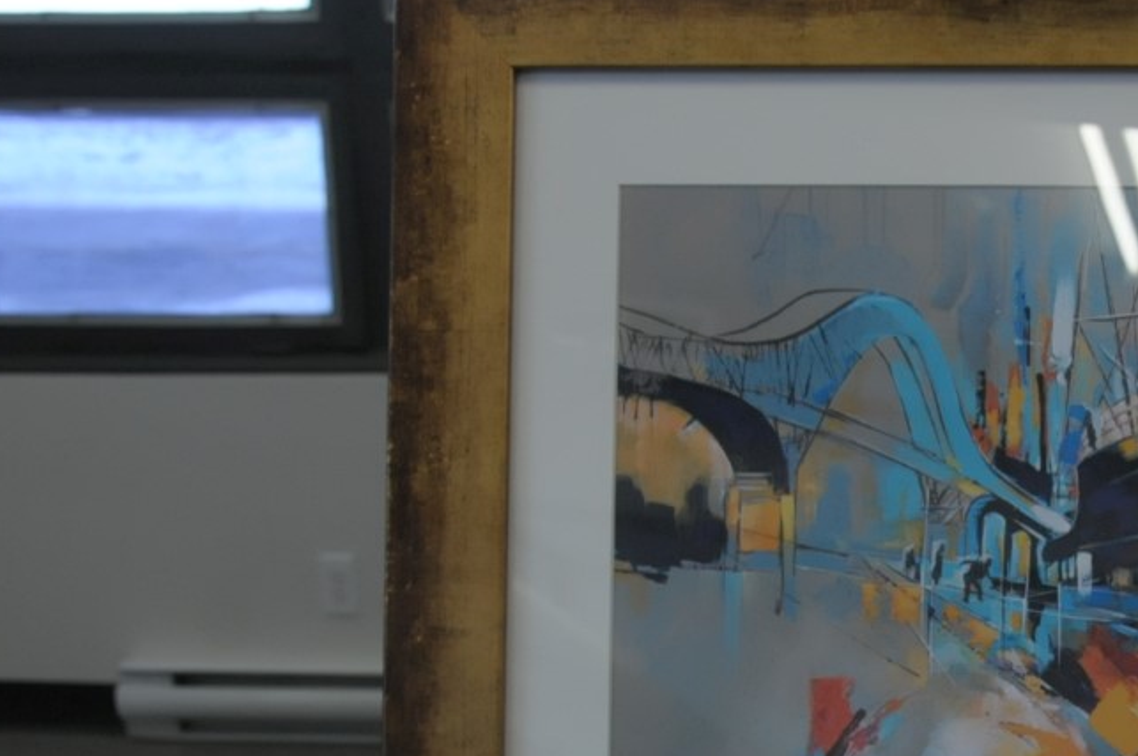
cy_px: 655
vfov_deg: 14.9
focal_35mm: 91
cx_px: 1134
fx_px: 2873
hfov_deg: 21.6
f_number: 5.6
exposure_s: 1/125
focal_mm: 24
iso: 800
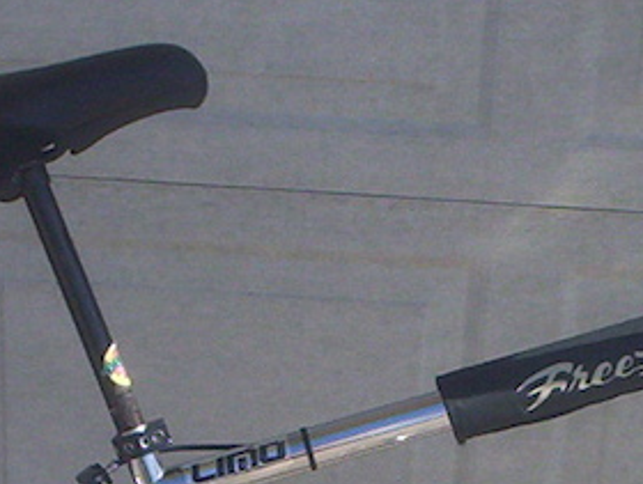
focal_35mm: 139
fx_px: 2586
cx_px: 358
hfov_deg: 14.2
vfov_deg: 10.5
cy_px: 581
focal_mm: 4.99
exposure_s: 1/498
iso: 100
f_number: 4.5
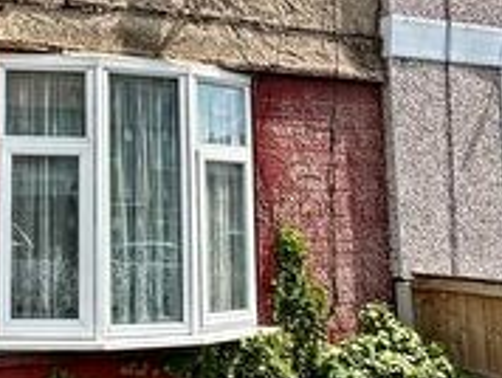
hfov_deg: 33.1
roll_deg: -0.5
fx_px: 799
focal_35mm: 55
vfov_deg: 26.5
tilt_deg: +4.6
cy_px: 137
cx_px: 51
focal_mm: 2.22
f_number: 2.2
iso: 50
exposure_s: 1/1289
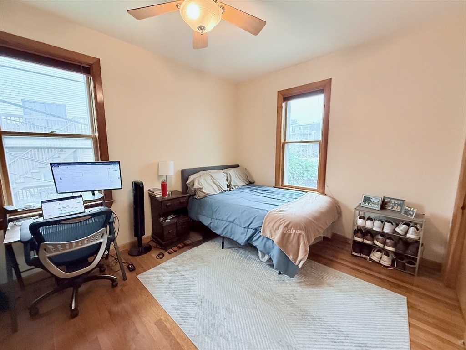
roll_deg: +0.2
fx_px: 188
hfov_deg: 102.1
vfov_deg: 85.7
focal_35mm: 14
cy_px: 175
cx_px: 233
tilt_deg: -7.9
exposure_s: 1/120
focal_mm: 2.22
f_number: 2.2
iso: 320
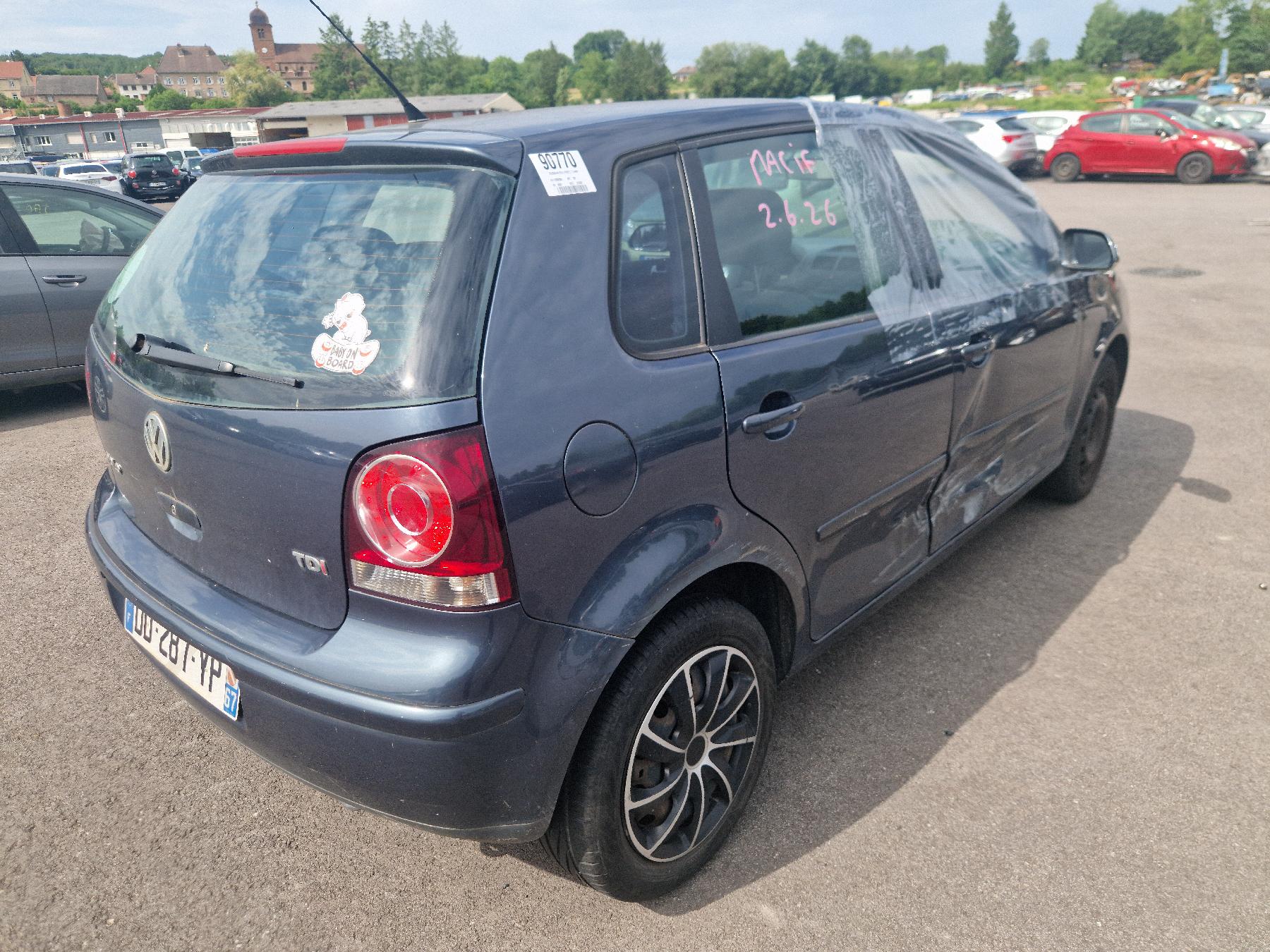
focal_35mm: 23
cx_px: 635
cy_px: 476
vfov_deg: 58.9
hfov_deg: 73.9
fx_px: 844
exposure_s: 1/909
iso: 50
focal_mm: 5.4
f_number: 1.8
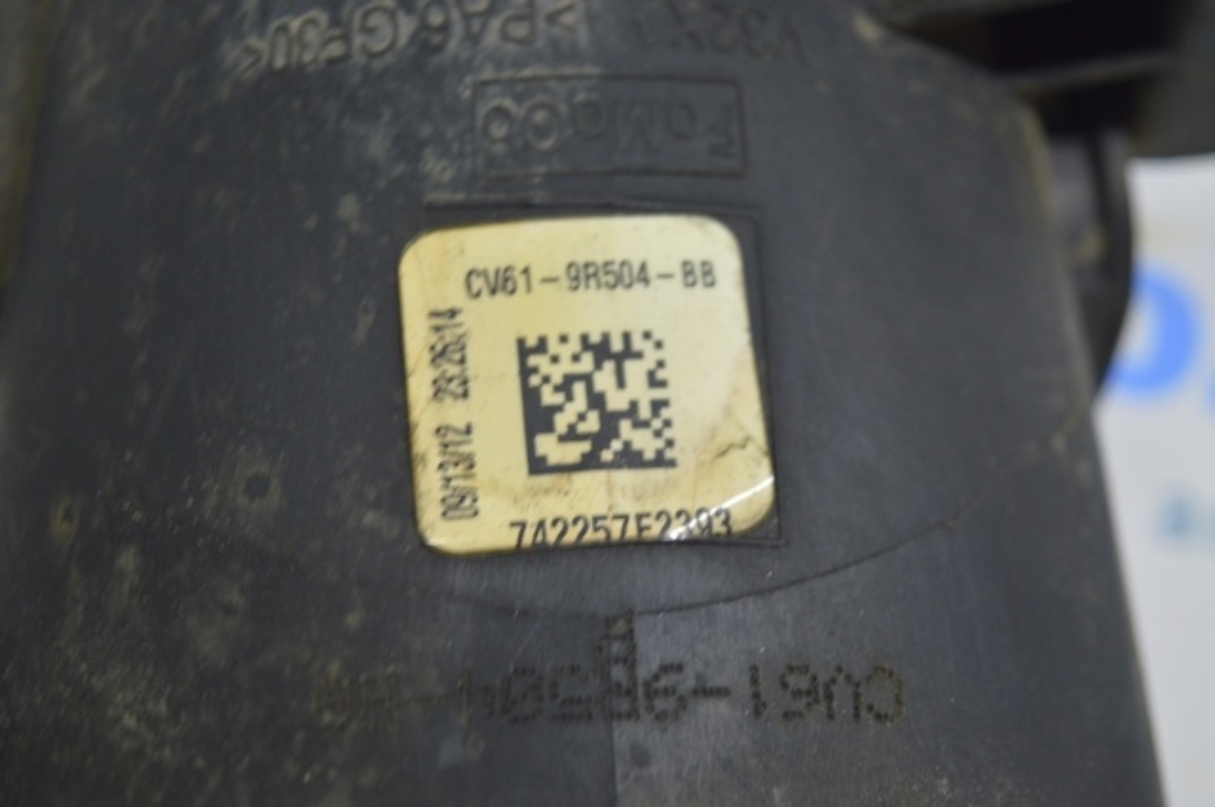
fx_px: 2124
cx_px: 608
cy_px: 404
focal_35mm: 63
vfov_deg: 21.5
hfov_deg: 31.9
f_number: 5.6
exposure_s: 1/20
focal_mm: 42
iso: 400
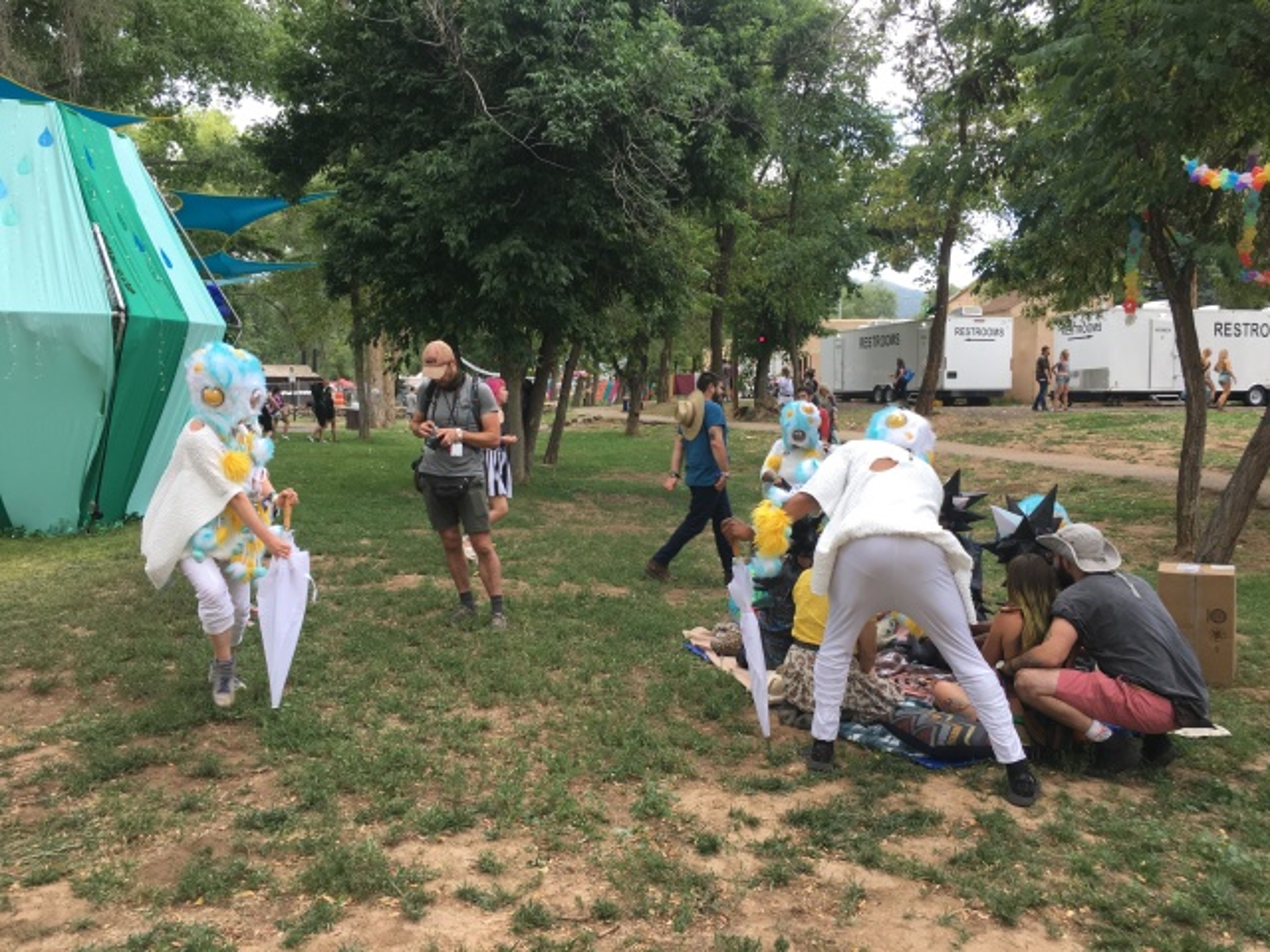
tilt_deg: -2.9
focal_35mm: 29
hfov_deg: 61.7
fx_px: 1064
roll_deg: +0.7
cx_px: 635
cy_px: 476
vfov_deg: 48.2
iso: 32
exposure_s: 1/120
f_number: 2.2
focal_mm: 4.15
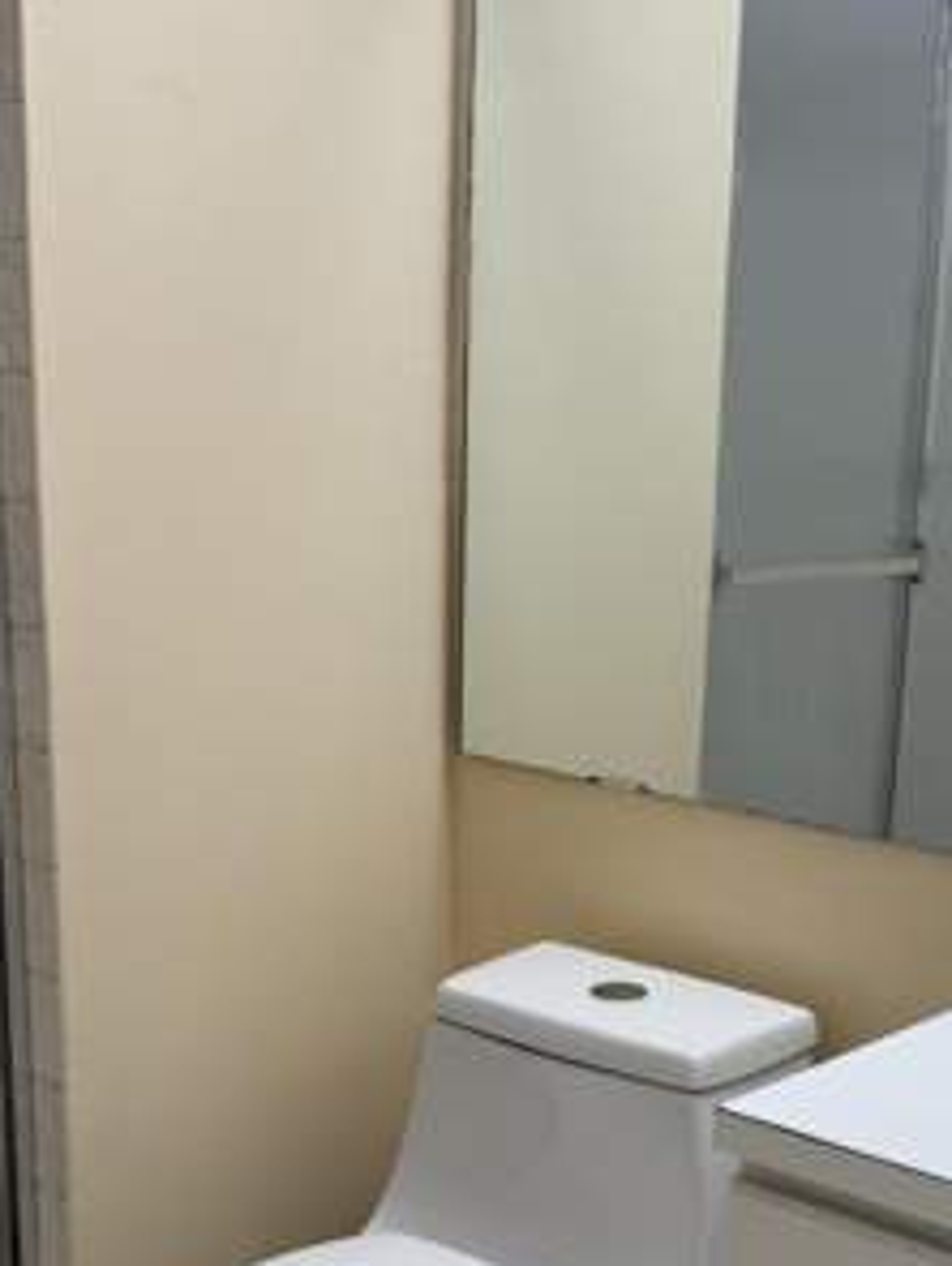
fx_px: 1903
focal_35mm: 52
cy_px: 961
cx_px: 712
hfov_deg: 27.7
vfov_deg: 35.9
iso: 80
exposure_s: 1/120
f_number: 1.78
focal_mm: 6.76
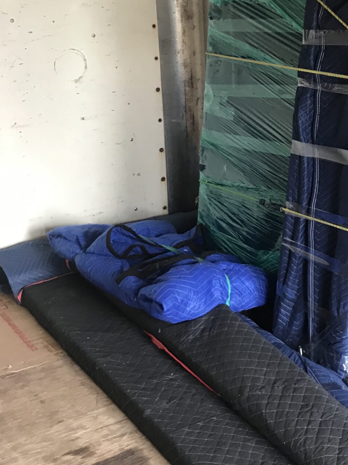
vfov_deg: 33.7
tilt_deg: -14.8
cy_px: 191
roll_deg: +1.1
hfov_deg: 24.7
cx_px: 327
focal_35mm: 57
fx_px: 764
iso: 40
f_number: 1.8
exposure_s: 1/17
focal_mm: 3.99
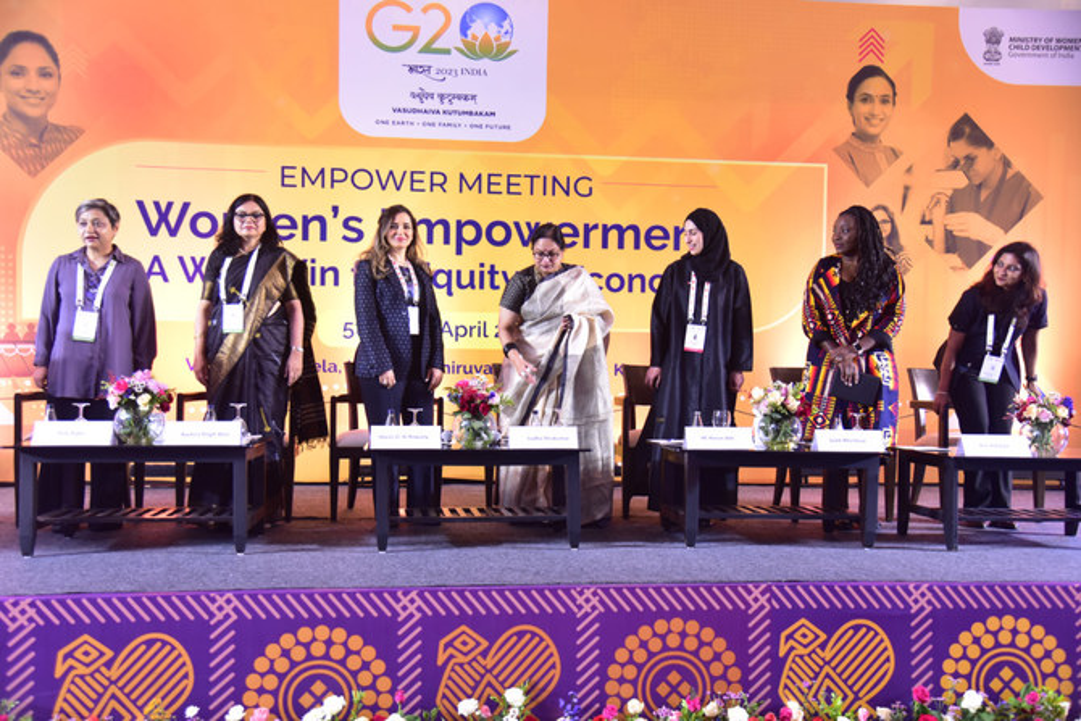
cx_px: 540
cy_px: 360
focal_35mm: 38
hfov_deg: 50.7
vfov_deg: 35.1
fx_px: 1141
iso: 1250
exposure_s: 1/100
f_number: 4
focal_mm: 38
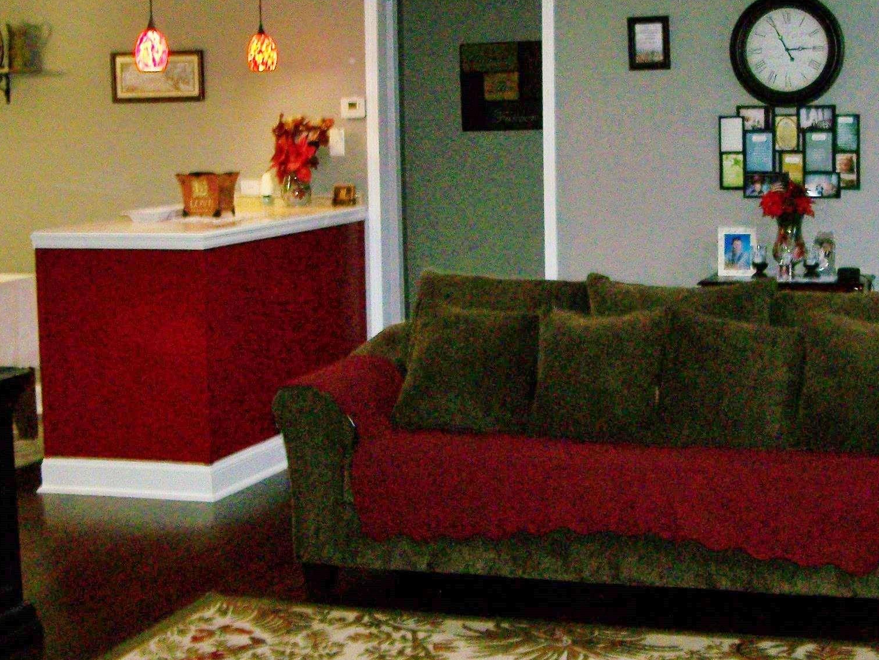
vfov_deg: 20.7
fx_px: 1804
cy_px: 260
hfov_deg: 27.2
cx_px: 604
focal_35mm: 71
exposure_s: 1/60
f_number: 2.8
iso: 160
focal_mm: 6.3
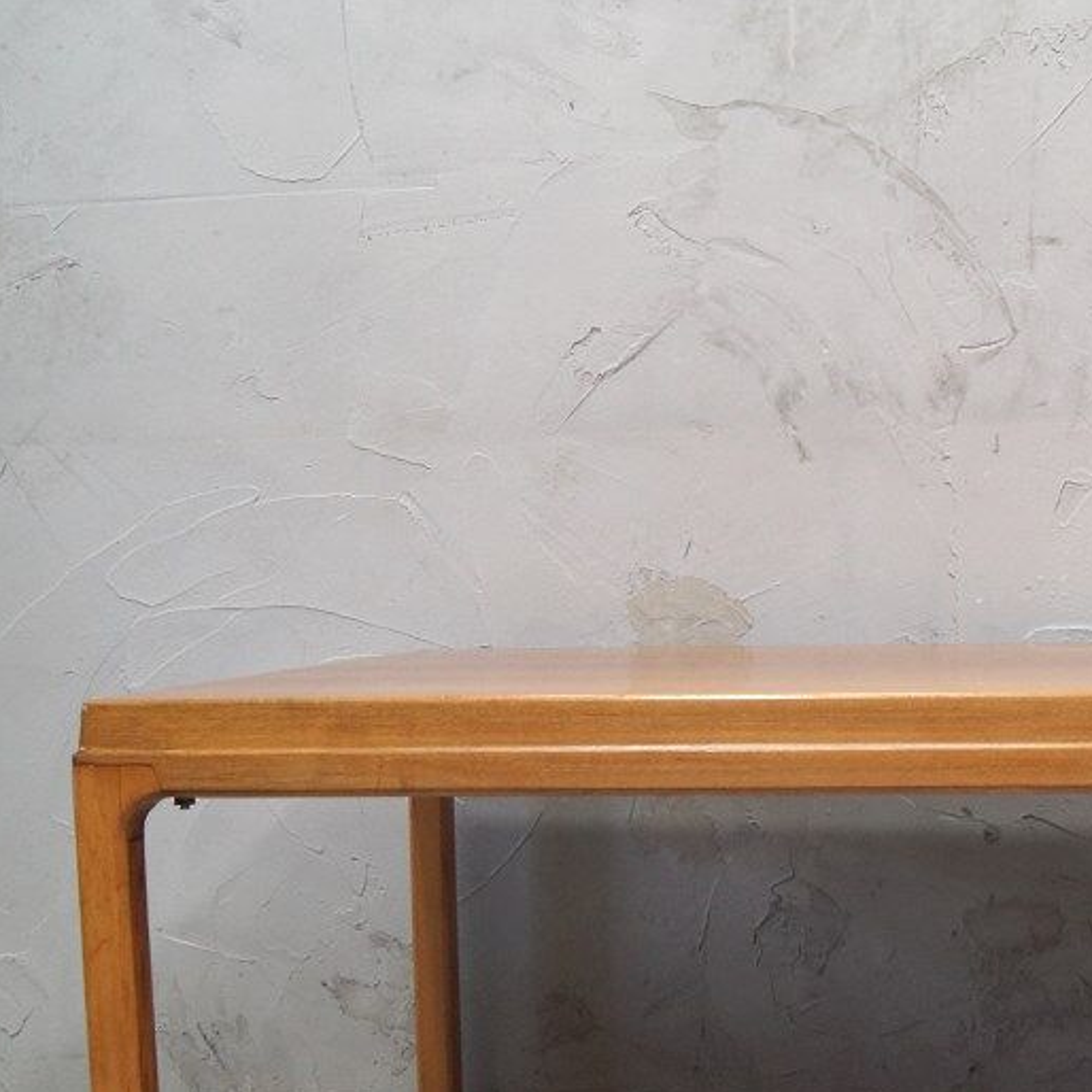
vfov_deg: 27.6
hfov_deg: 26.7
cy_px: 712
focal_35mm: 62
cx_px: 1003
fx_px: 2213
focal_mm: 20
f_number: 8
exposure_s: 1/8
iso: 400
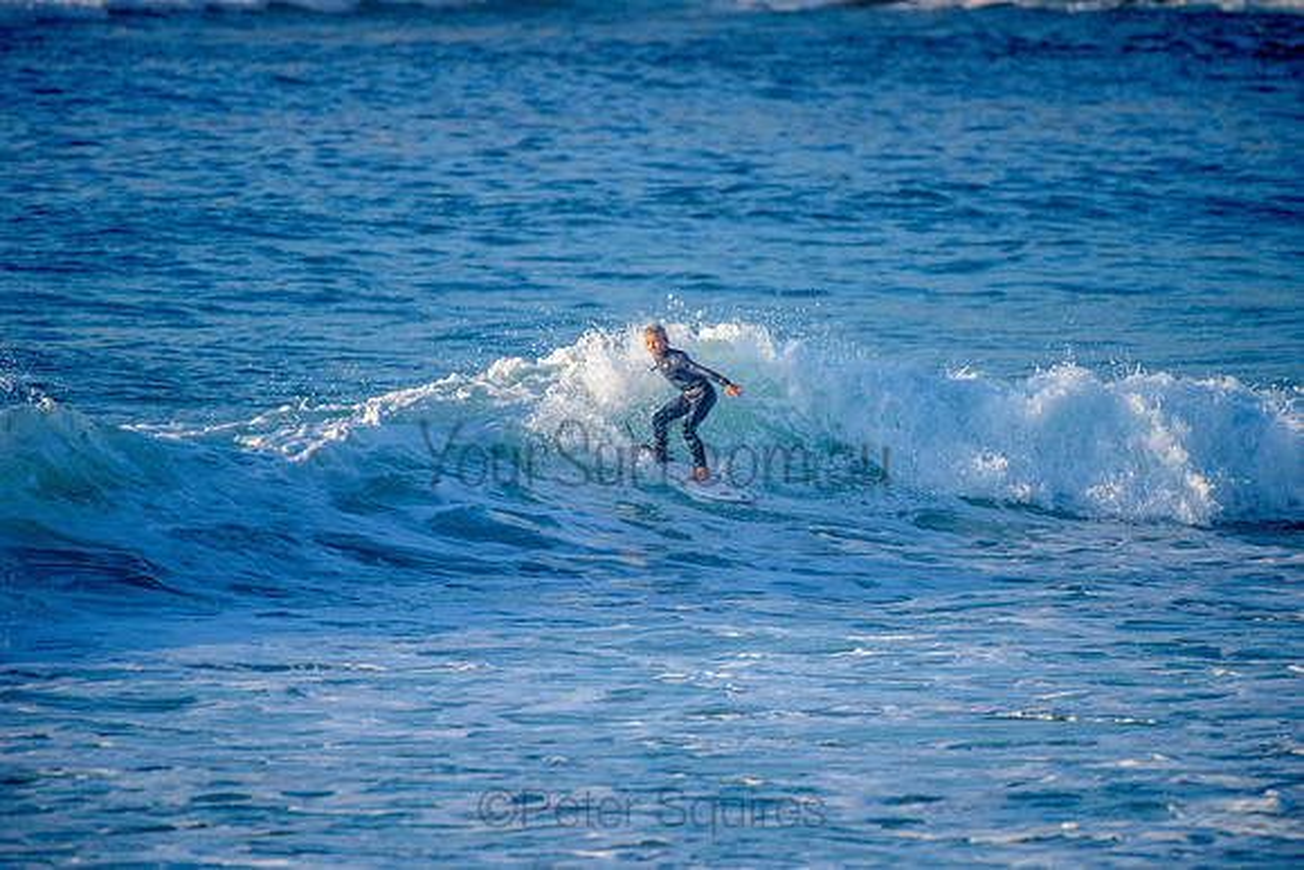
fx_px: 18114
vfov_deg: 2.8
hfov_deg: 4.1
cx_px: 652
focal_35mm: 500
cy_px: 435
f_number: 5.6
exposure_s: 1/2000
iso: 400
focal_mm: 500
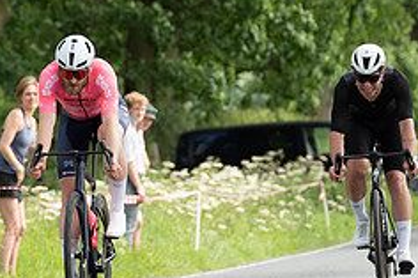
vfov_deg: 3.6
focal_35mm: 381
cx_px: 101
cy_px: 63
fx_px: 4421
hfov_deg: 5.4
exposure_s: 1/1000
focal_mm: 155
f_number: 4
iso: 250
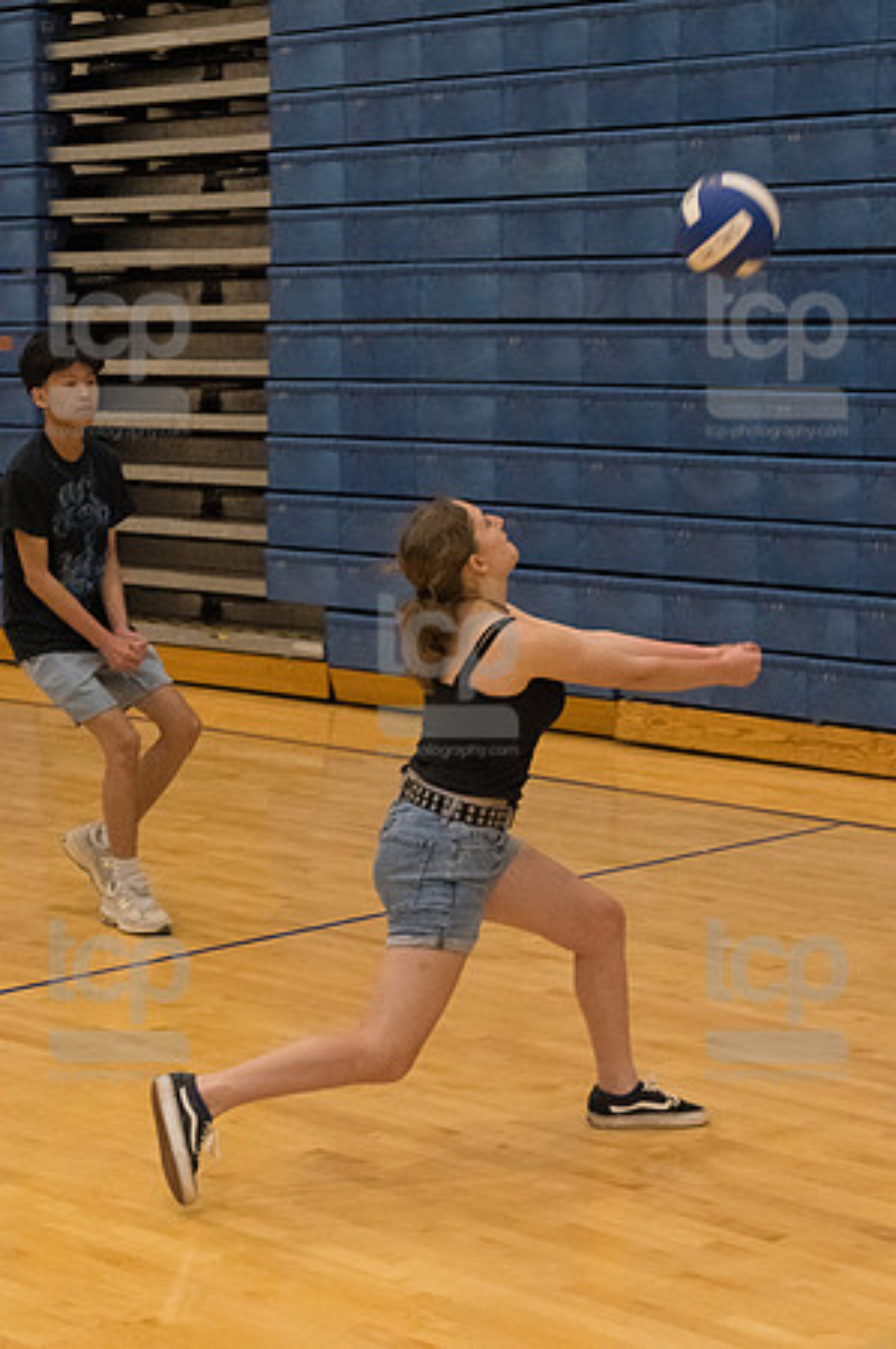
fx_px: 2919
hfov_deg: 17.5
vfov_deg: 26.0
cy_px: 674
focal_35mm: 78
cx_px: 448
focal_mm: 52
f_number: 5.6
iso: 10000
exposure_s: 1/400
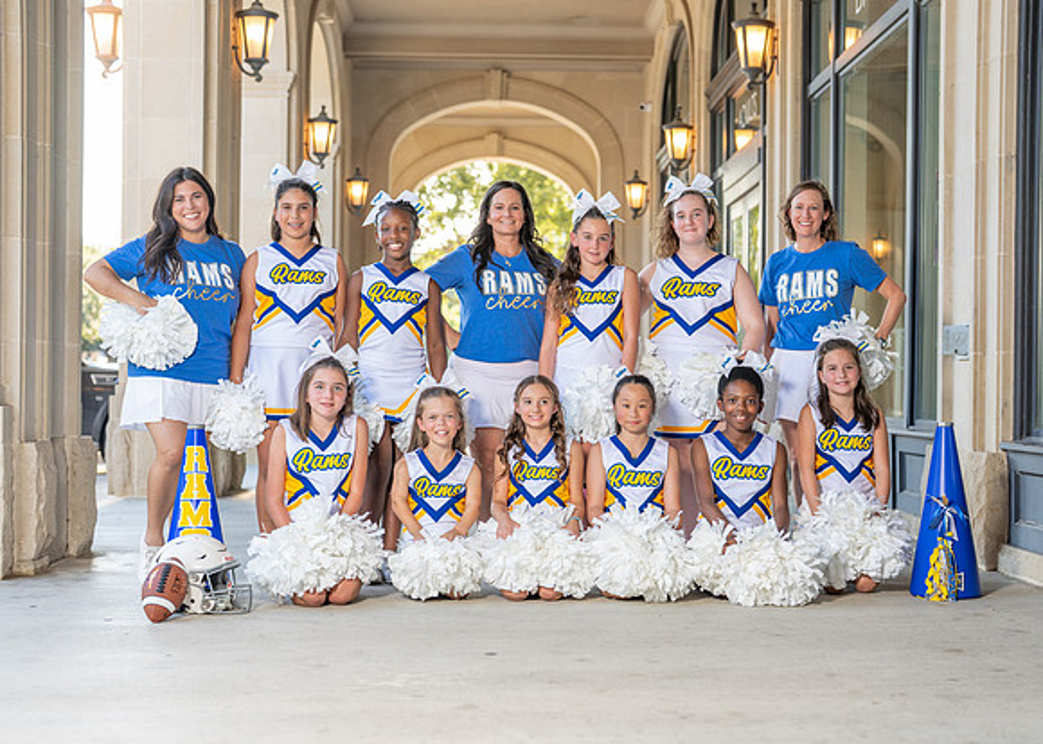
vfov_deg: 25.4
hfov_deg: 35.0
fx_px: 1651
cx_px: 536
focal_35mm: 56
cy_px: 386
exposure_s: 1/400
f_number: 2.5
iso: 400
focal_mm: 50
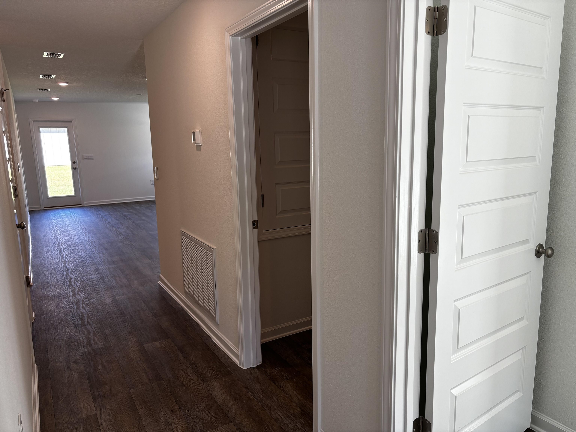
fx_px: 433
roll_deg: +1.2
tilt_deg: -10.0
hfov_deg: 67.3
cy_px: 216
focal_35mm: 26
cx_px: 288
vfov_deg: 53.1
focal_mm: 5.96
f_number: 1.6
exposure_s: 1/120
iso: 50
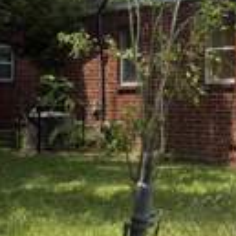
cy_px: 96
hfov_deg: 19.3
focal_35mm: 79
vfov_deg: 21.9
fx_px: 609
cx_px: 348
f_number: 1.78
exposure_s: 1/2611
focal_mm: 6.76
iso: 80
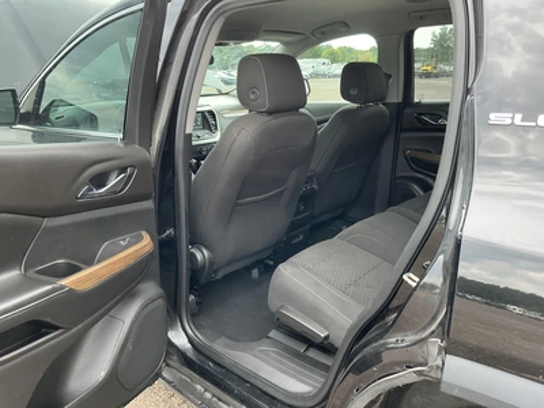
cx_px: 272
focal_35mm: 28
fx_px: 440
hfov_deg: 63.4
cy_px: 204
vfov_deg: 49.7
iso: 64
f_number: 1.8
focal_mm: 3
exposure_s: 1/121
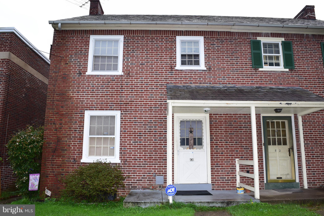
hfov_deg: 67.4
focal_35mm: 27
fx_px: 243
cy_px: 108
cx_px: 162
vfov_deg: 47.9
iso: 400
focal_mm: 18
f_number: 9
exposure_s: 1/160
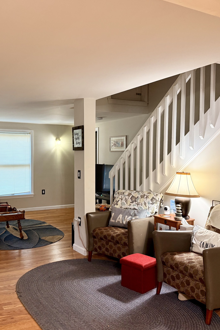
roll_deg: +0.2
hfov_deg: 38.6
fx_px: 312
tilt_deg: -2.6
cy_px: 166
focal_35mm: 34
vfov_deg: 55.8
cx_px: 82
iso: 320
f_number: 1.78
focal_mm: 6.76
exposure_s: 1/60
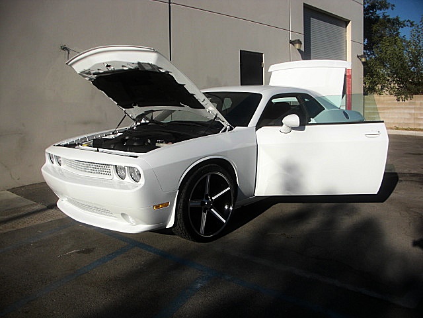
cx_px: 212
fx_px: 440
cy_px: 159
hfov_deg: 51.4
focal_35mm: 36
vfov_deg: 39.7
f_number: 7.9
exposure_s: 1/200
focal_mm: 6.3
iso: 50
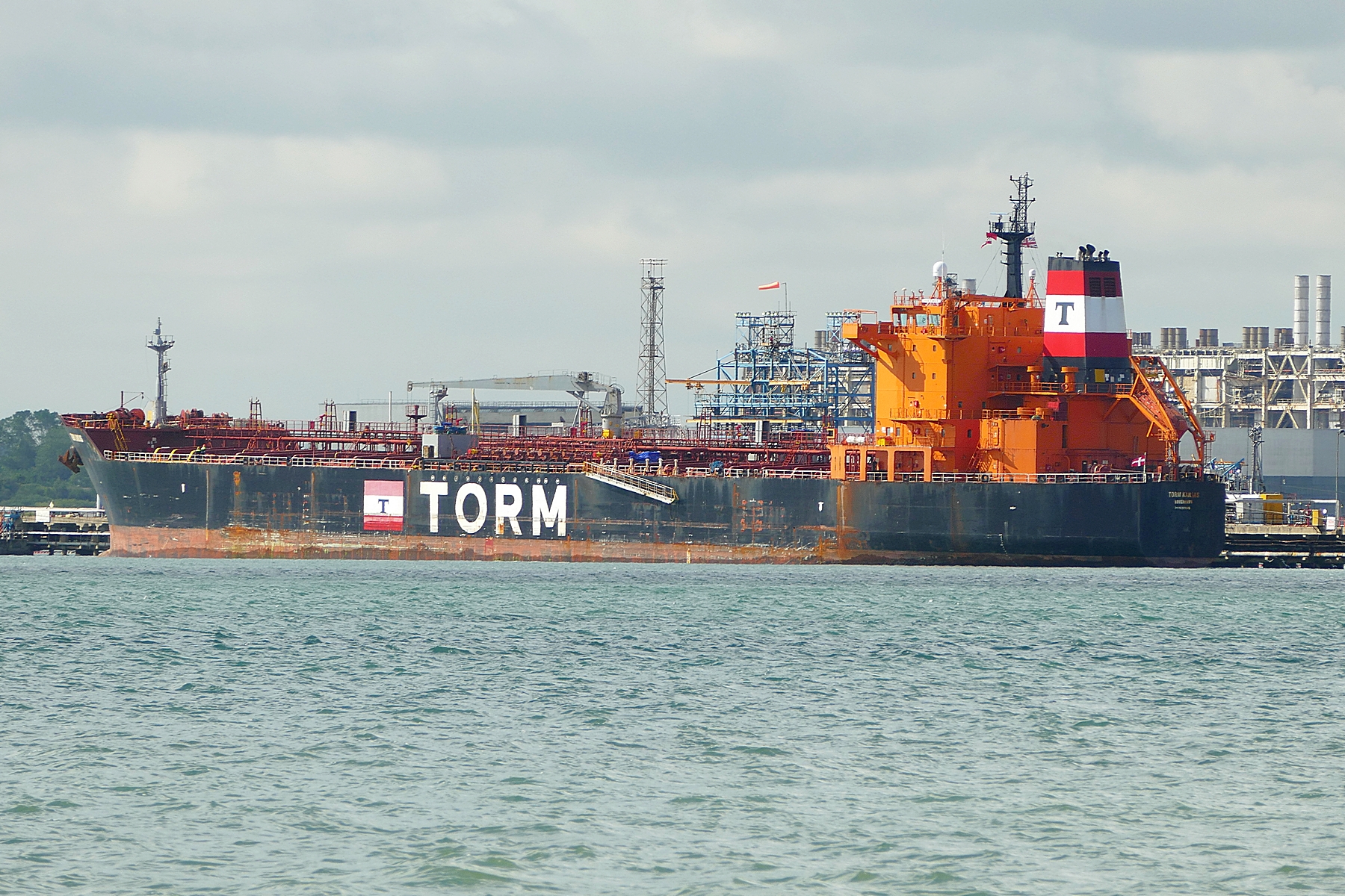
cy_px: 448
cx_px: 672
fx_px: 20248
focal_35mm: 542
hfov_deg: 3.8
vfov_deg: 2.5
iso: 125
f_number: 4.5
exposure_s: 1/400
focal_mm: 146
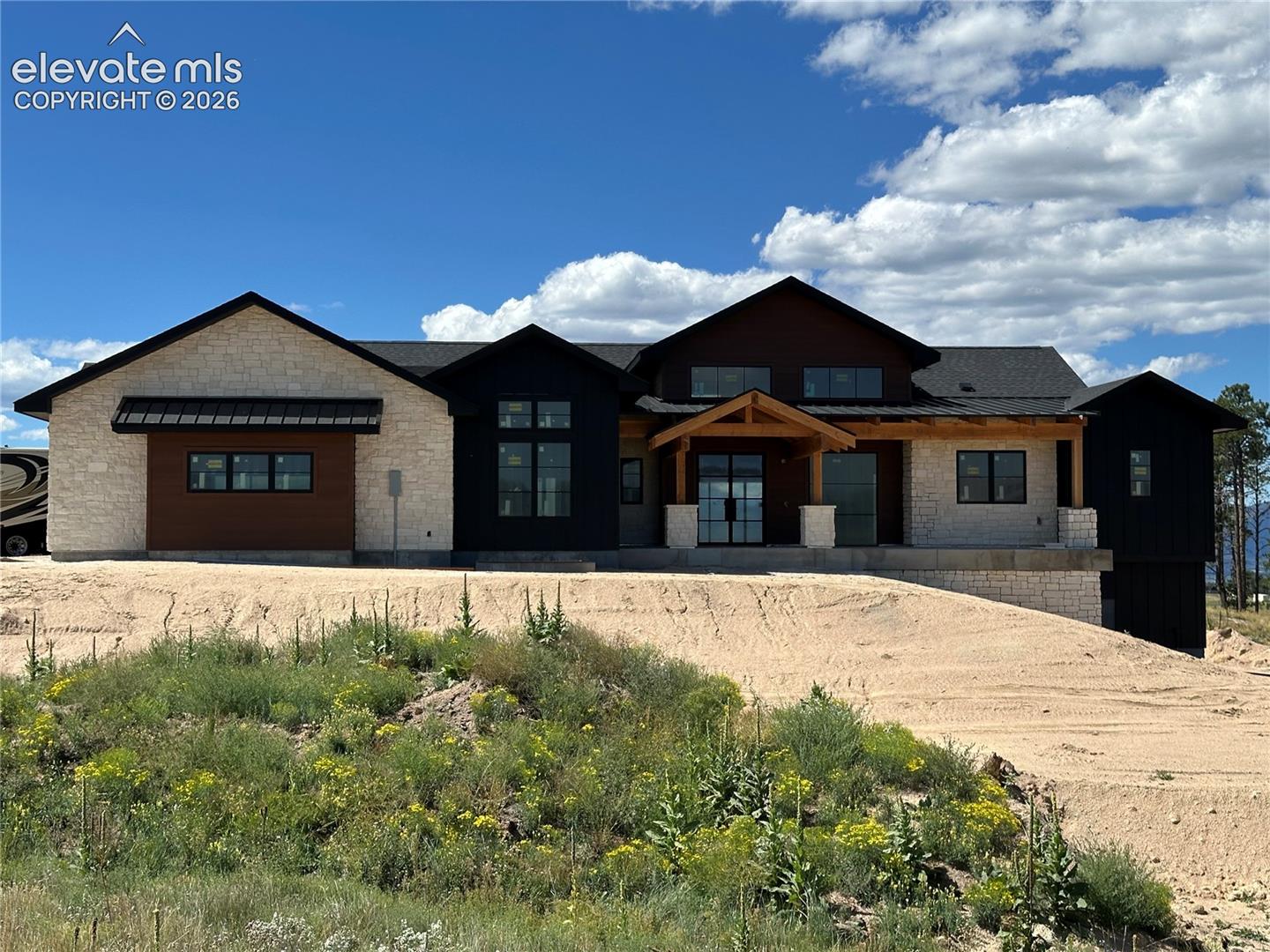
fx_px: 1761
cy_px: 476
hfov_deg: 39.7
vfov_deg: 30.3
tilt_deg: +1.5
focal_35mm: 48
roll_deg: +0.3
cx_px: 635
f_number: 1.78
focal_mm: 6.86
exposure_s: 1/5000
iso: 64
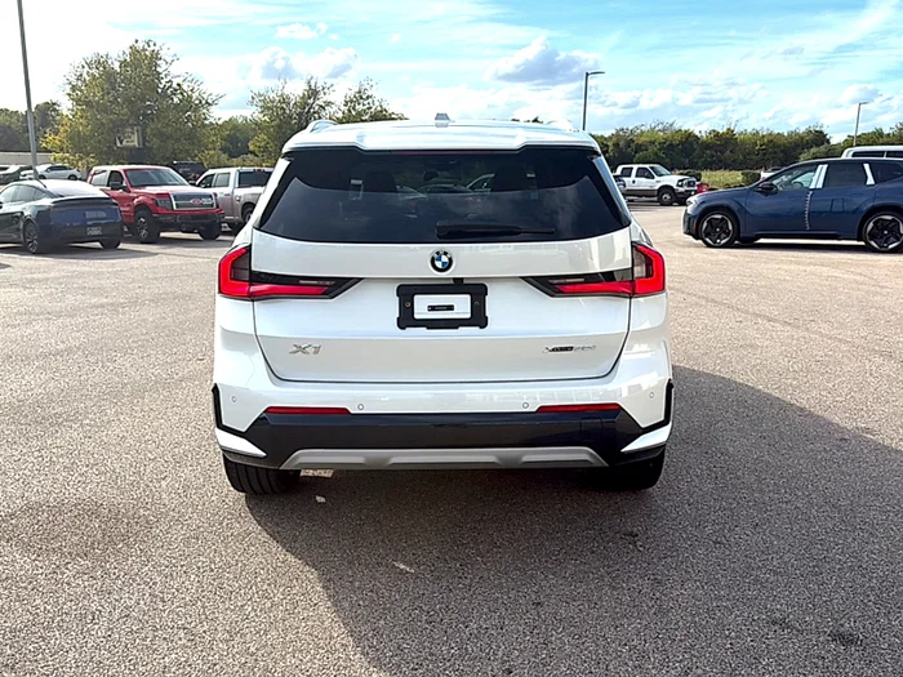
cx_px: 452
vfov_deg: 54.9
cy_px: 338
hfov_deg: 69.4
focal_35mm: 25
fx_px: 652
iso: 80
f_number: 1.78
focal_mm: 6.76
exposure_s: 1/4975
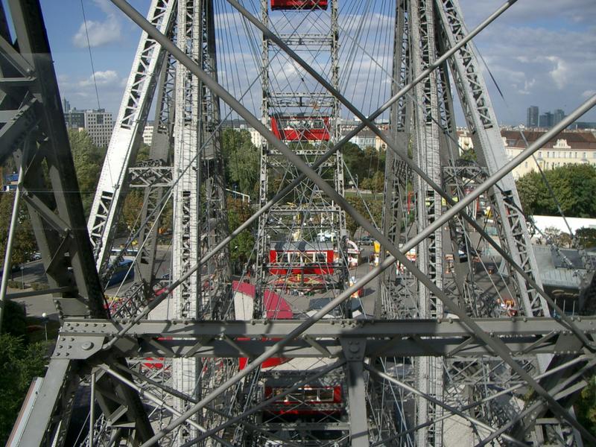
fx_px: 603
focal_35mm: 35
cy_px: 224
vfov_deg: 40.7
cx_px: 298
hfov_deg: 52.6
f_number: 4.3
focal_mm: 5.8
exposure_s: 1/640
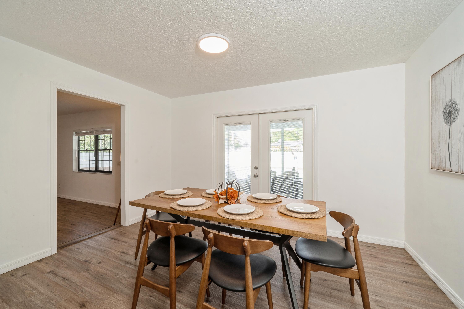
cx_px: 232
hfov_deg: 104.3
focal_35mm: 14
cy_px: 154
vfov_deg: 81.2
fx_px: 180
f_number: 10
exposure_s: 1/8
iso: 160
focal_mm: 14
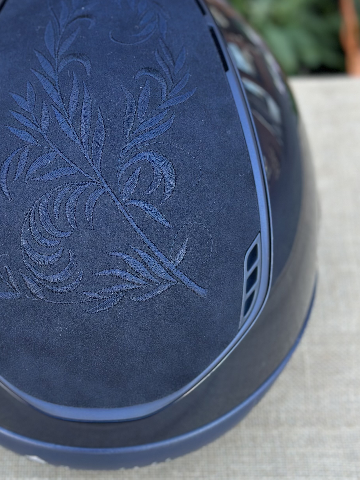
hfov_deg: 18.6
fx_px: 1096
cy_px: 199
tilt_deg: -45.4
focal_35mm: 79
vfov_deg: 24.7
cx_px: 100
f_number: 1.78
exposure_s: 1/223
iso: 80
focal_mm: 6.86
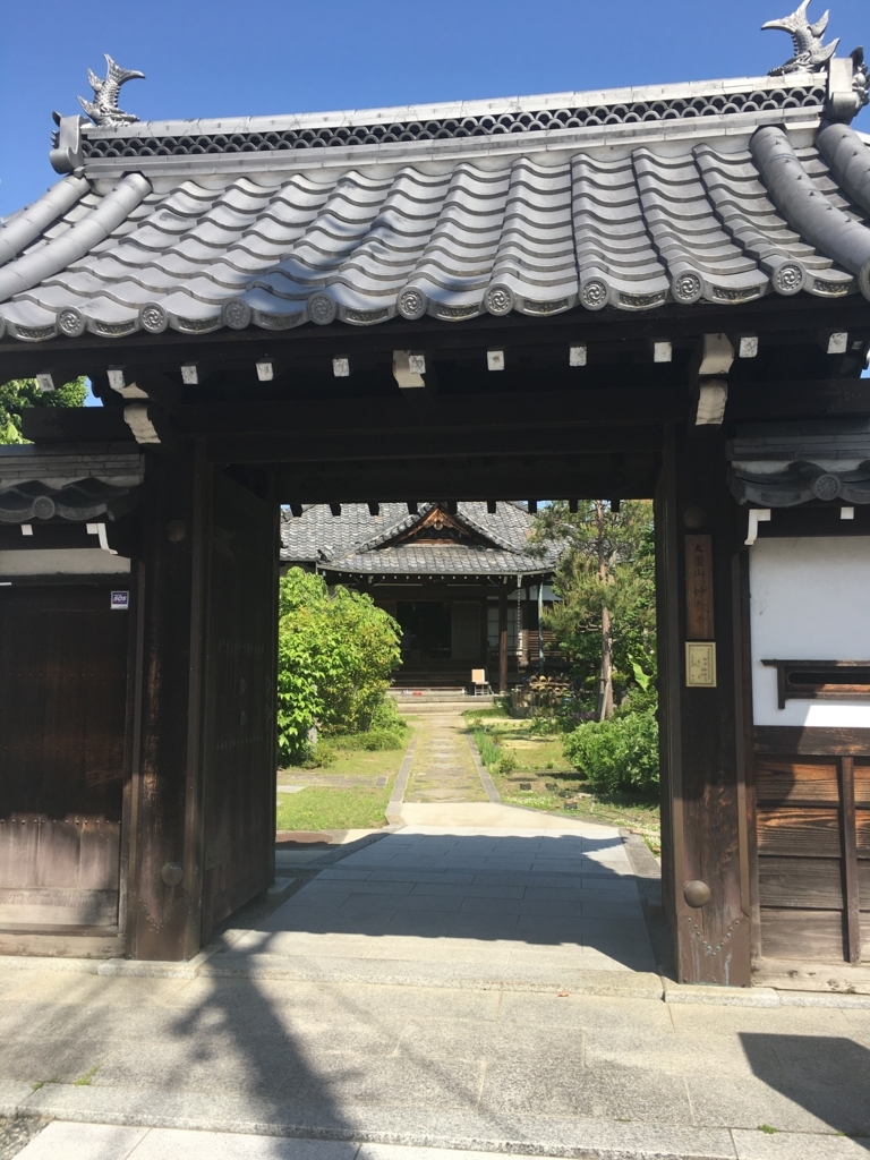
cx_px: 435
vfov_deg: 61.7
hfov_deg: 48.2
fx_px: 972
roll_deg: +0.7
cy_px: 580
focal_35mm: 29
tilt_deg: +6.2
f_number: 2.2
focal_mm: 4.15
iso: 25
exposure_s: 1/974
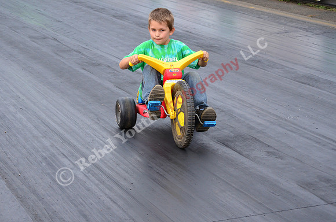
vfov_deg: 13.4
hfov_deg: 20.1
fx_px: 950
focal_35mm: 102
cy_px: 111
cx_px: 168
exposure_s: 1/800
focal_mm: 68
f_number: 7.1
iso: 1000
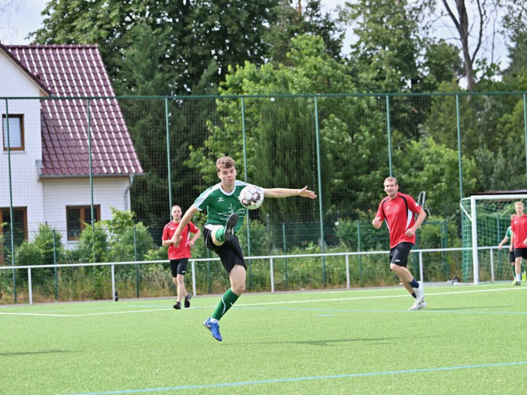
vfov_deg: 12.1
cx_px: 258
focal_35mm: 122
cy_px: 198
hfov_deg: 16.1
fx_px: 1857
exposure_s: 1/1600
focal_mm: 112
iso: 500
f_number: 4.8
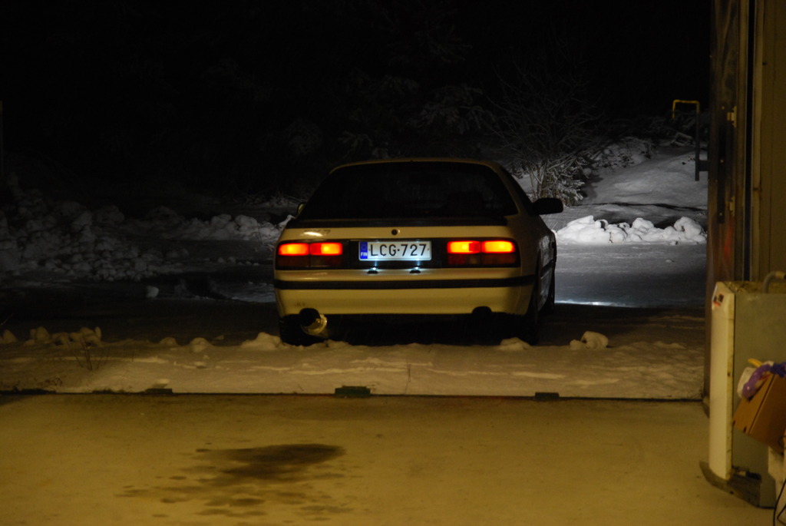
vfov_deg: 13.1
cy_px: 263
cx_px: 393
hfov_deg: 19.4
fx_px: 2295
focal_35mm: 105
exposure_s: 1/15
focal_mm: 70
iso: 800
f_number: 4.5
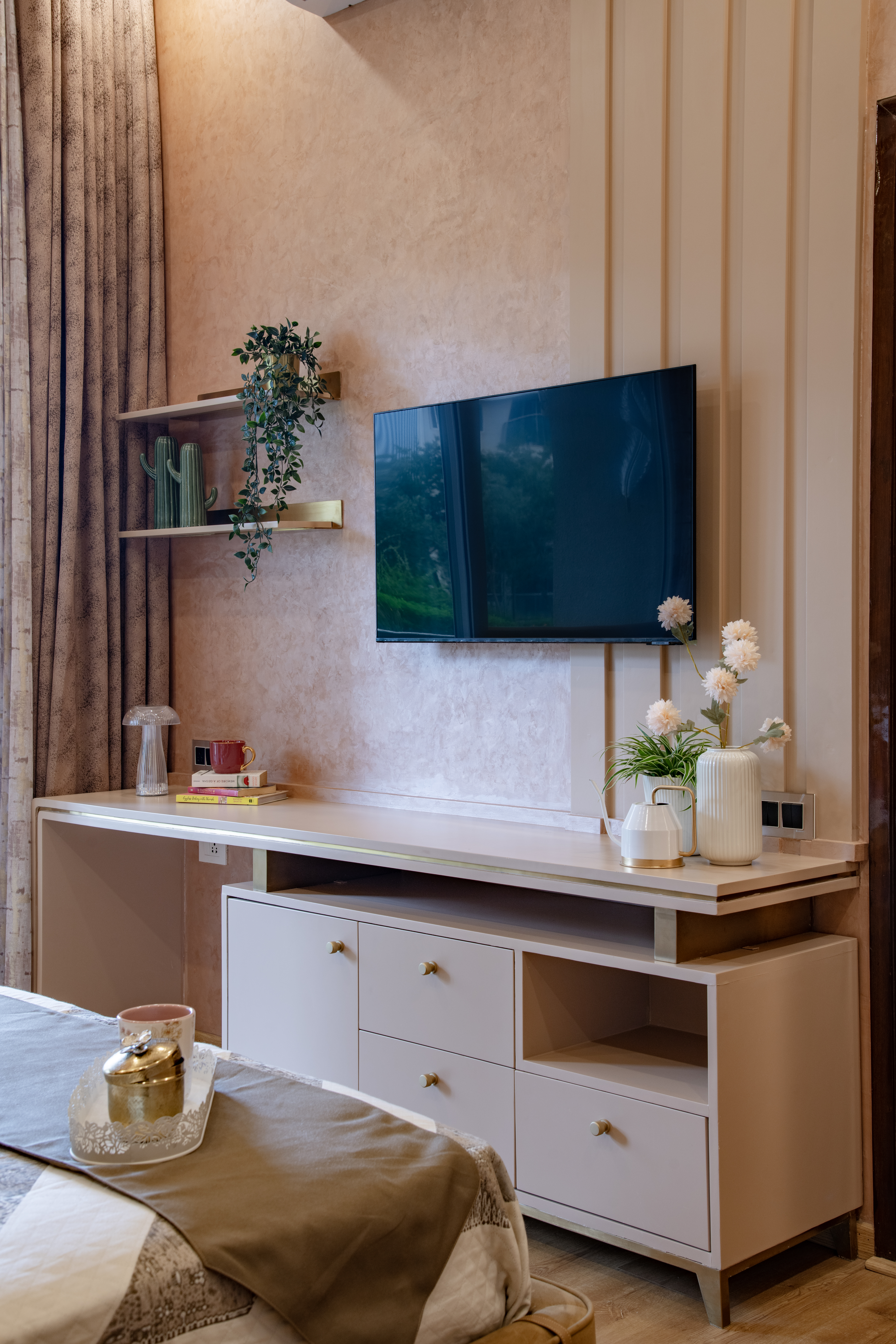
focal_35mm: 44
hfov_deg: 30.5
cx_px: 448
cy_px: 672
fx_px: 1643
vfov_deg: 44.5
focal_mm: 44
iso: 100
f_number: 8
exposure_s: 1/6
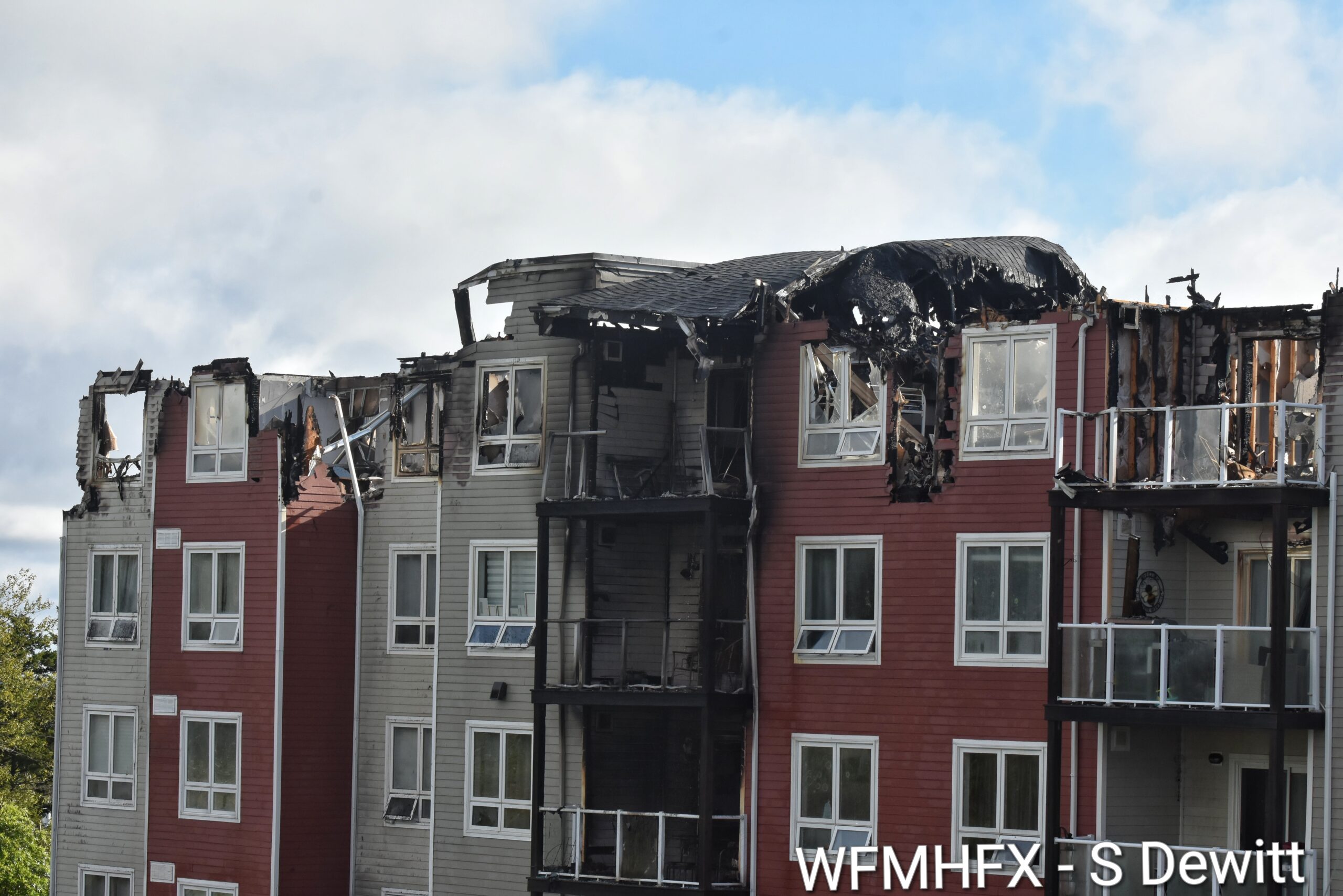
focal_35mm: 112
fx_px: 4197
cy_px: 448
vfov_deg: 12.2
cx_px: 672
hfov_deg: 18.2
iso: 500
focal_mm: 75
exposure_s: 1/667
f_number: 9
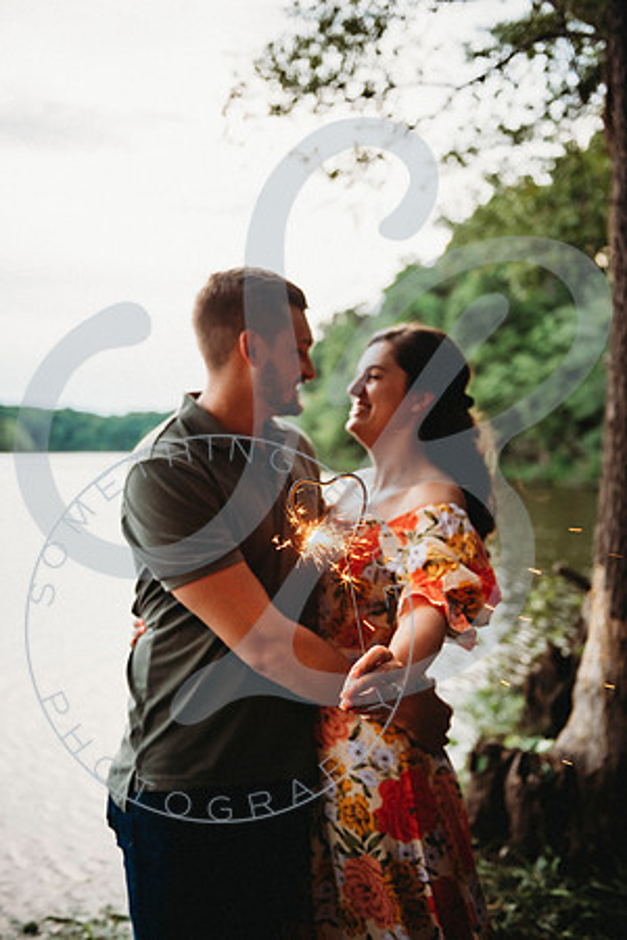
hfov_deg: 36.9
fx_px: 940
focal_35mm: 36
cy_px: 470
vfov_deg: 53.1
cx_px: 314
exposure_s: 1/160
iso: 400
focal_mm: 36
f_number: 2.8
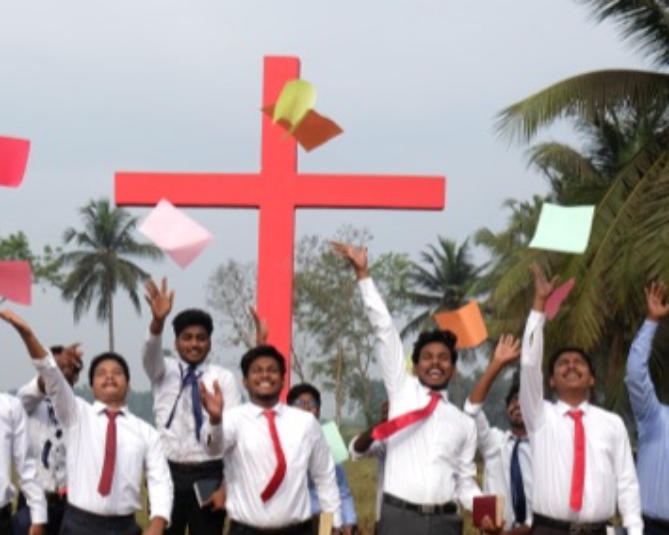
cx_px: 236
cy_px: 413
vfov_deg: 20.5
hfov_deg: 25.6
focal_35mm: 74
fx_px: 1465
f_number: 4.5
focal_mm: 26.5
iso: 100
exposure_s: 1/400
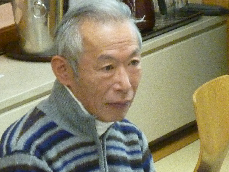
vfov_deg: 5.5
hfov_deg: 7.3
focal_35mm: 270
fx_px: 1786
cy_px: 78
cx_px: 105
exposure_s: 1/13
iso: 800
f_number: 4.4
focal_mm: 21
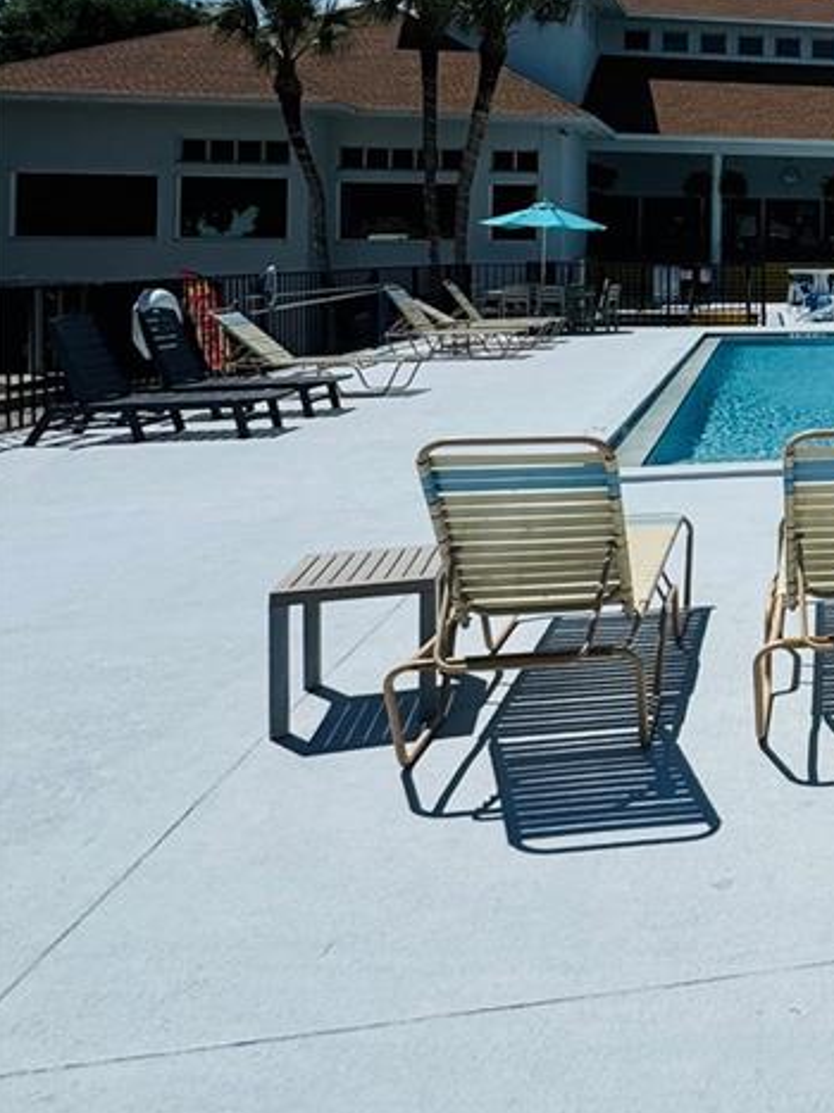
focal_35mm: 36
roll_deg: +0.4
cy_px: 236
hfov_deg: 31.3
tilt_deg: +1.5
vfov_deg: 48.7
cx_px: 1065
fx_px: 1157
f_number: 2.2
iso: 50
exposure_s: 1/4630
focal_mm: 2.22
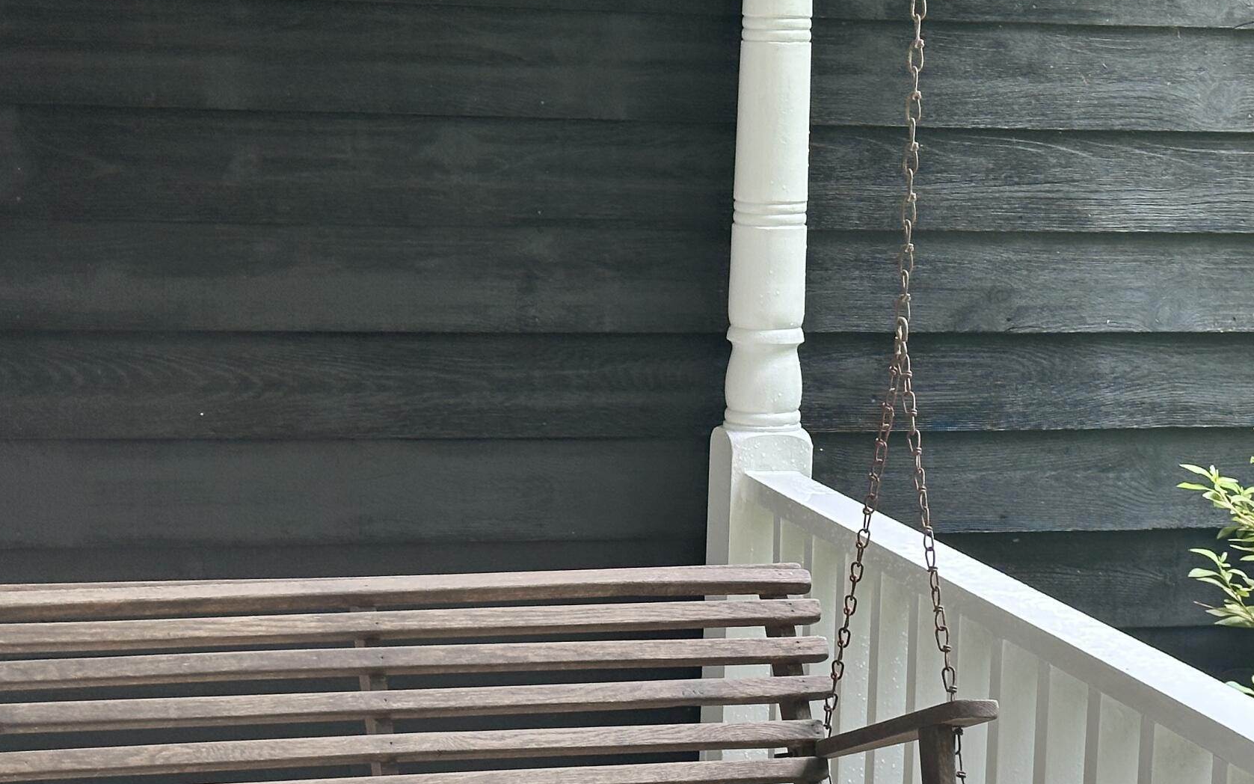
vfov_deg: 14.3
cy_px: 603
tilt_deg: -12.6
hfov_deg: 22.8
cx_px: 751
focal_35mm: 91
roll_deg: -2.1
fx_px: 3110
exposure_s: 1/99
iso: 80
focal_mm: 6.86
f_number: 1.78
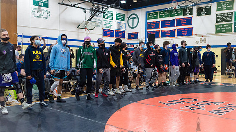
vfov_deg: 32.0
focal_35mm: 37
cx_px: 119
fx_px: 231
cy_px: 65
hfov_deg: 54.0
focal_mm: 35
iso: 4000
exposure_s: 1/400
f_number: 3.5
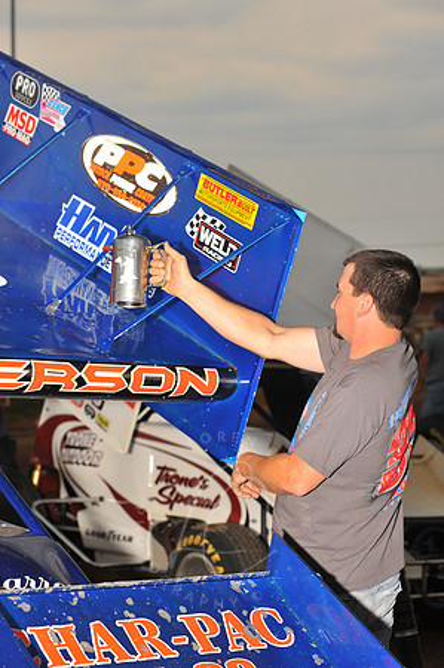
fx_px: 1706
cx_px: 222
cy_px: 334
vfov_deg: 22.2
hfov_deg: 14.8
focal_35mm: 92
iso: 500
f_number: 6.3
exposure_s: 1/320
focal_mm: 92
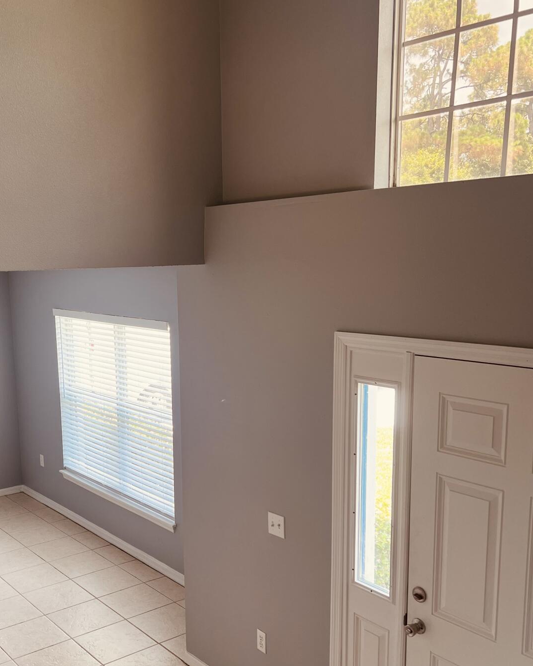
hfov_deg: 38.8
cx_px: 181
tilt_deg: -9.2
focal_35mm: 38
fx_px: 749
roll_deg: +2.1
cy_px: 387
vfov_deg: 47.8
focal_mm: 5.7
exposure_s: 1/171
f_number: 1.5
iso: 50
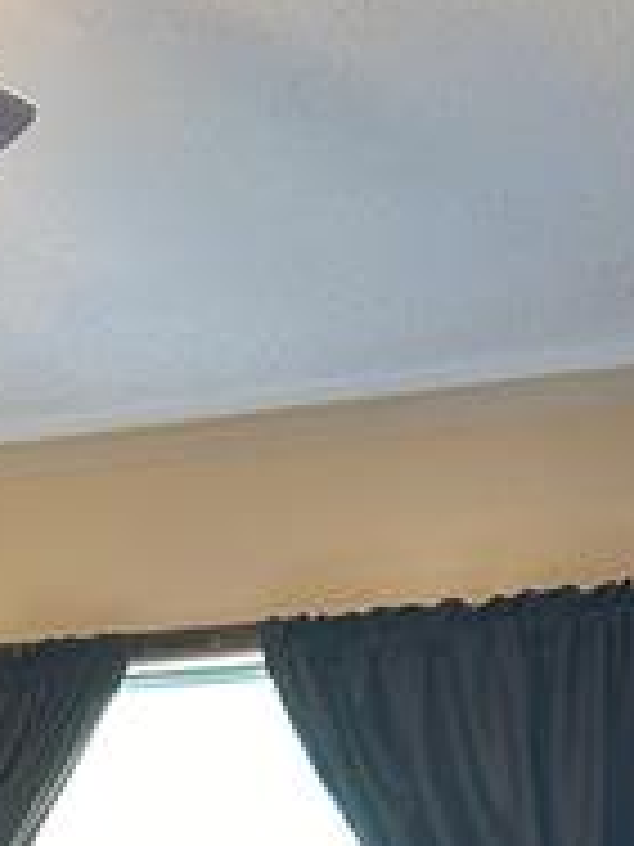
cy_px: 1629
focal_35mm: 106
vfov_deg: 15.3
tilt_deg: -13.1
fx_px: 2589
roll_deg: +0.6
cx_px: -463
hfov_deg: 12.8
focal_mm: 5.7
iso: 160
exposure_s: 1/60
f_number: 1.5
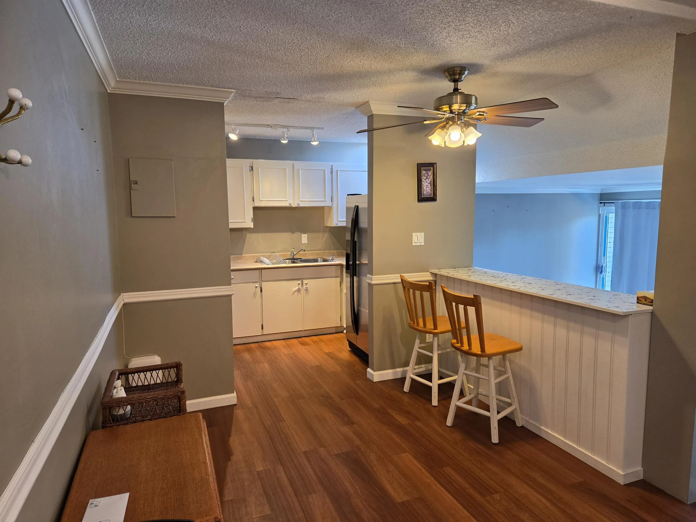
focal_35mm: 23
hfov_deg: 73.9
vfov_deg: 58.9
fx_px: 462
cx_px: 348
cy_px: 261
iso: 200
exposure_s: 1/120
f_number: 1.8
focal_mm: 5.4
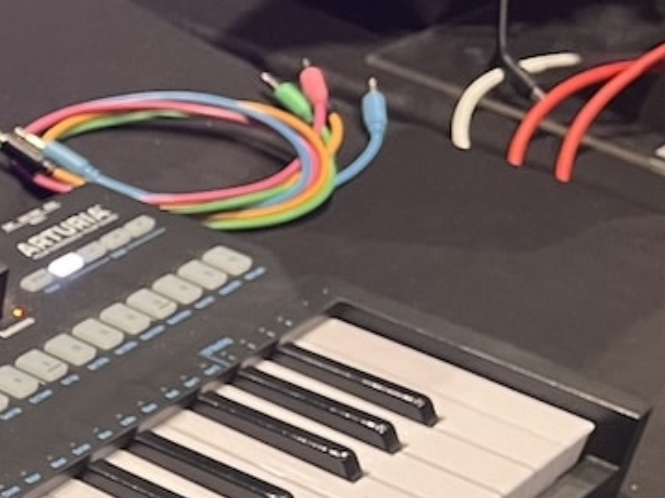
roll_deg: -1.9
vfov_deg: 13.2
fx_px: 2093
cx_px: -602
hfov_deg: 15.1
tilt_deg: -36.4
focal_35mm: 109
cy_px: 610
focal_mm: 5.1
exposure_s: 1/52
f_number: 1.6
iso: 200
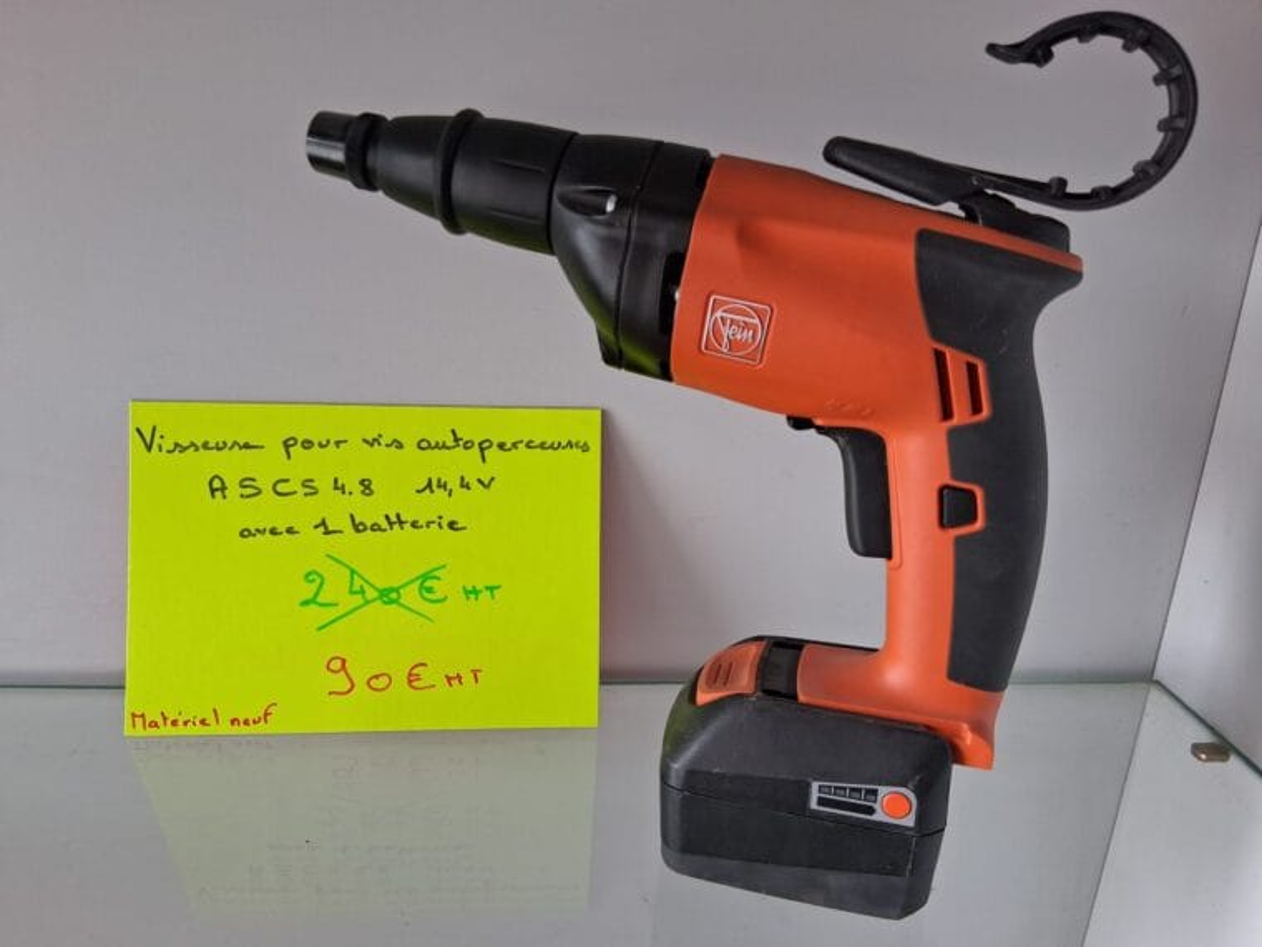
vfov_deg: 53.1
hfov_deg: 67.3
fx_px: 948
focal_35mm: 26
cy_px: 474
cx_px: 631
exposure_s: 1/100
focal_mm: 3.98
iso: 125
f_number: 1.8
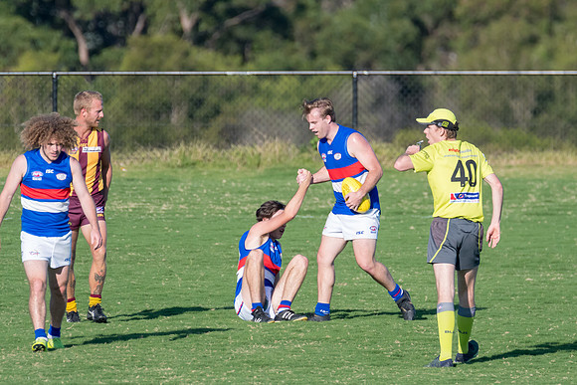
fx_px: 17386
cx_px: 348
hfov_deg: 1.9
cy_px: 232
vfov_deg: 1.3
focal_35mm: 1085
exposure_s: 1/2000
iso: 800
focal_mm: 600
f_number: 8
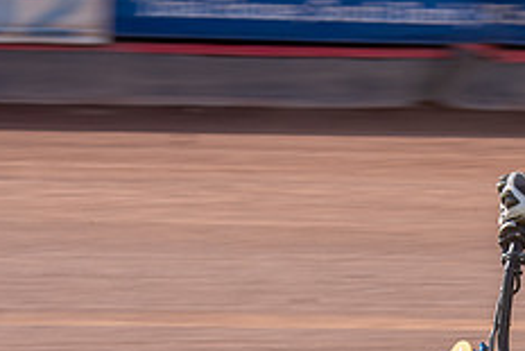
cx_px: 572
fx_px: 4538
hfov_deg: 6.6
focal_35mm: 311
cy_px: 419
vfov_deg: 4.4
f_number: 8
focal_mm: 112
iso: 200
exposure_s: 1/250
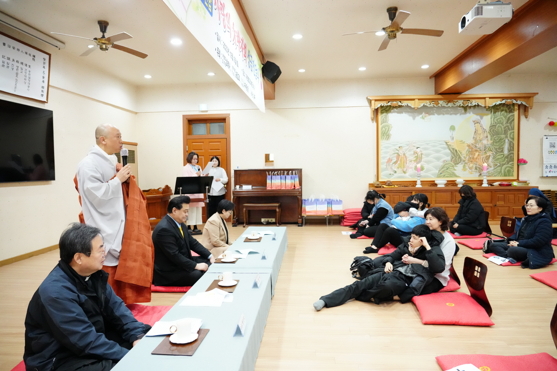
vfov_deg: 53.1
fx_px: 371
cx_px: 278
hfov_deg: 73.7
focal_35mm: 24
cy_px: 186
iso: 10000
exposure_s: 1/200
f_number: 4
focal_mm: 24
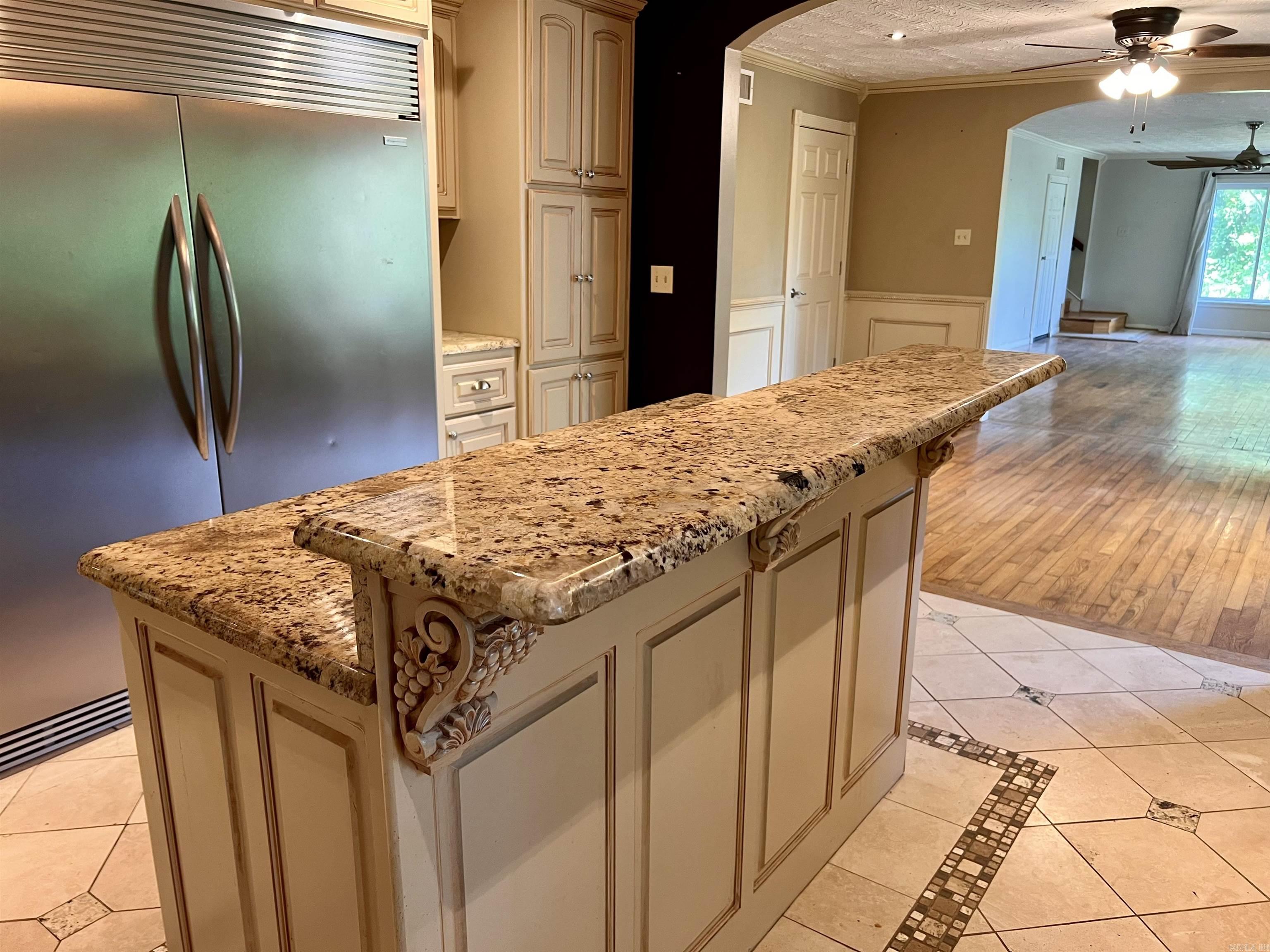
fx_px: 954
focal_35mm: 26
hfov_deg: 67.3
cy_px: 476
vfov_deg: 53.1
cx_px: 635
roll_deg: -0.6
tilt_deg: -14.8
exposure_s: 1/60
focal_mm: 5.7
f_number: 1.5
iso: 160
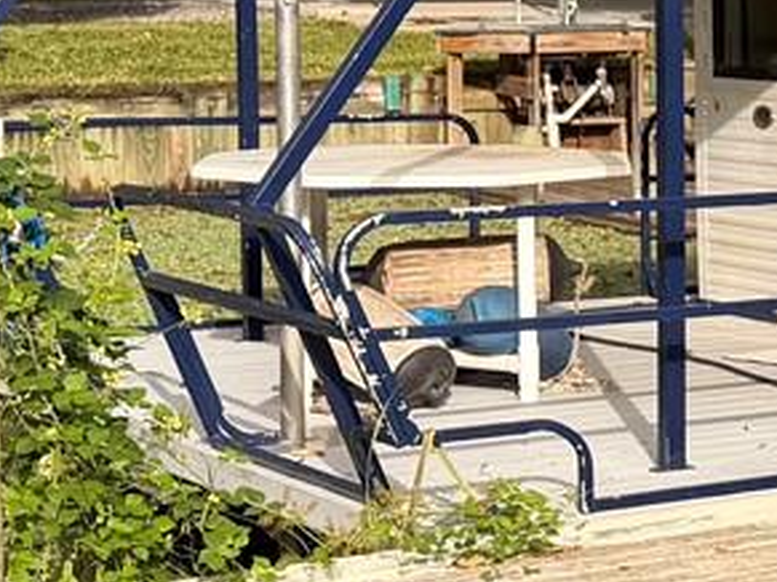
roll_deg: -0.5
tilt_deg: -5.6
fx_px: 2962
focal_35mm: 132
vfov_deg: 11.2
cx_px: 1290
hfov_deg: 13.7
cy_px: 139
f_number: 1.78
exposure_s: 1/3584
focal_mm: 6.76
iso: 80
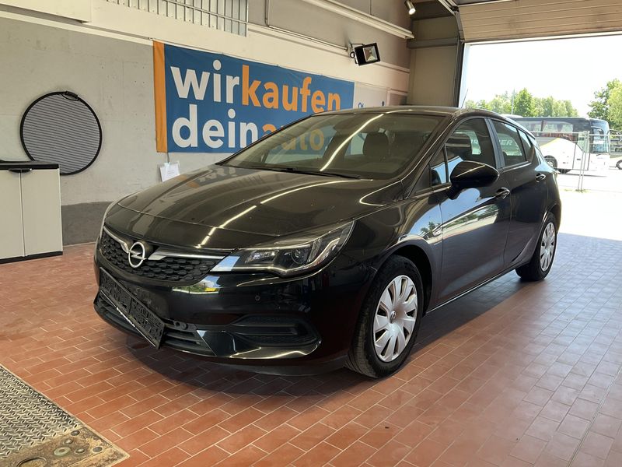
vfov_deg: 48.2
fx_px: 521
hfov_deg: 61.7
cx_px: 311
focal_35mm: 29
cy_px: 234
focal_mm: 3
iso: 25
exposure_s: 1/100
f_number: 1.8
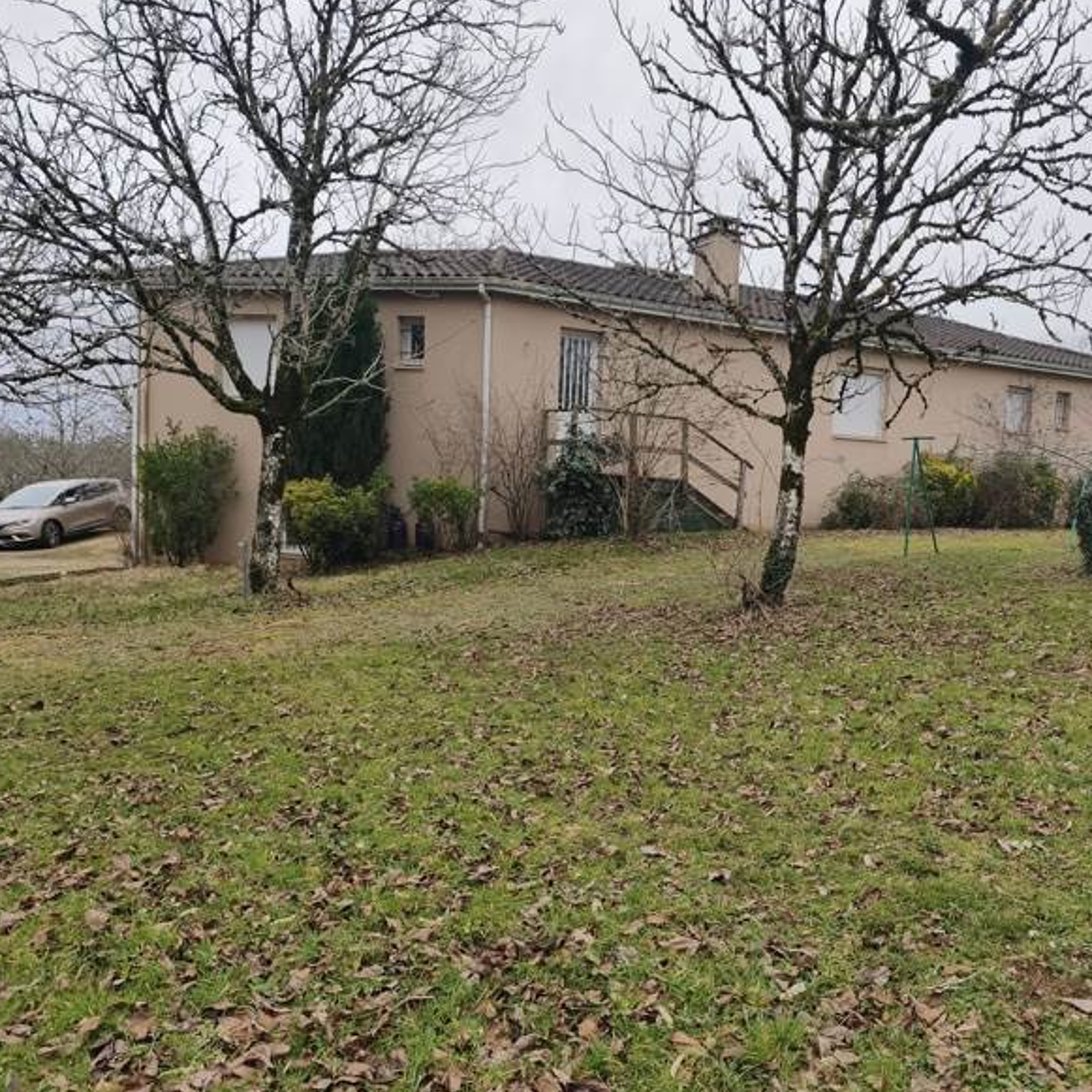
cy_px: 541
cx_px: 701
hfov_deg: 56.4
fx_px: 999
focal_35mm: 28
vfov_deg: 57.3
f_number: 1.62
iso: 160
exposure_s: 1/2283
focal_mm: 6.45
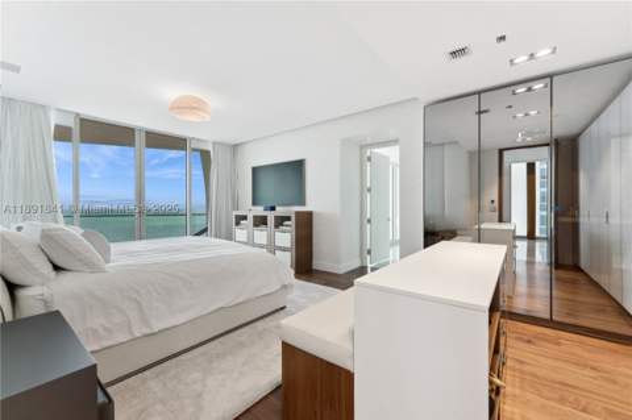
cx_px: 316
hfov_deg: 104.3
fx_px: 246
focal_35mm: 14
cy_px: 210
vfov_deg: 81.1
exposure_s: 1/25
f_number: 9
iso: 200
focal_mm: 14
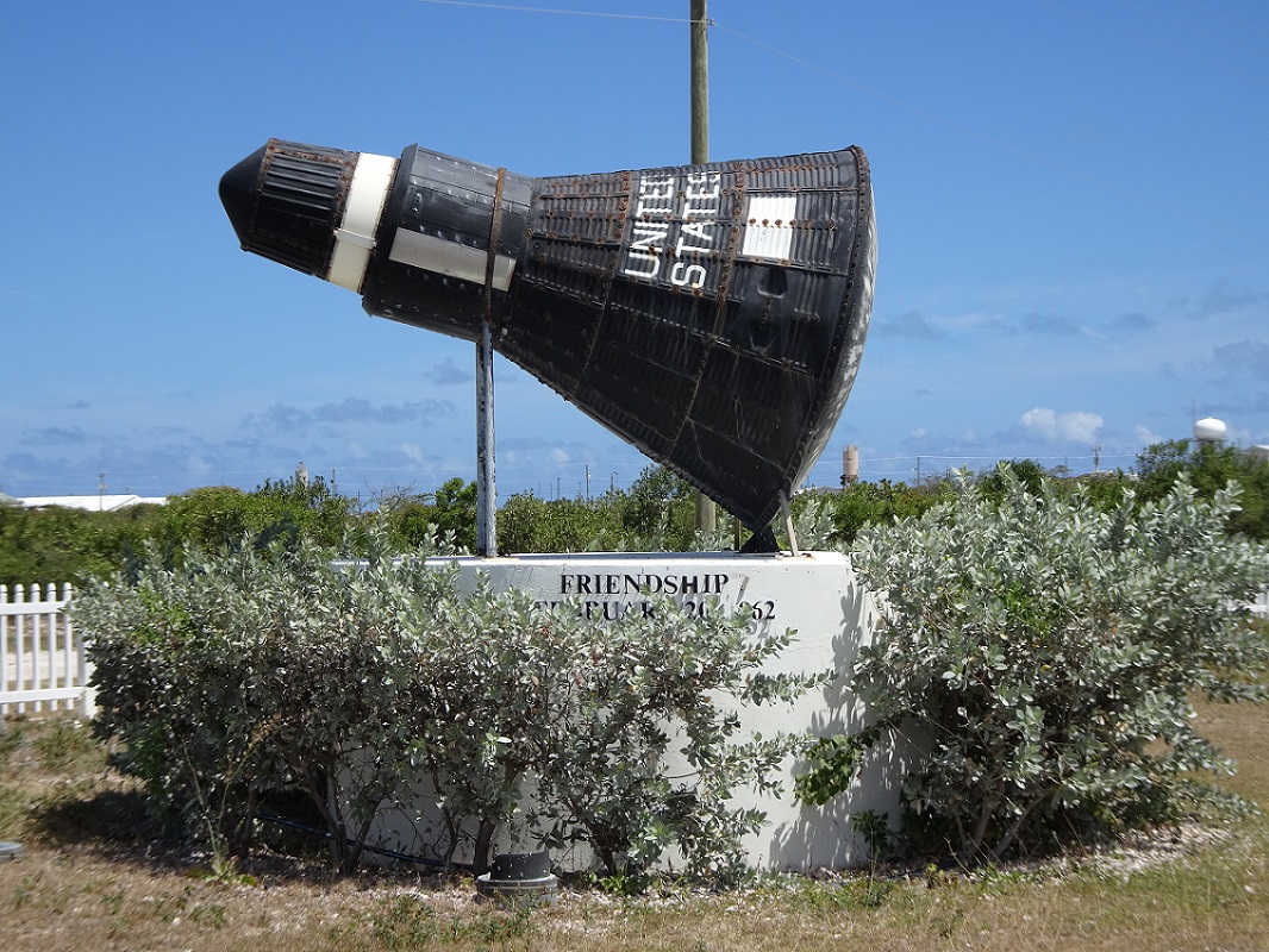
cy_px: 476
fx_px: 2420
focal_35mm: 66
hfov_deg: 29.4
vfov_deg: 22.3
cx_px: 634
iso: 80
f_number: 4.5
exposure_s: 1/640
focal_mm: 11.32
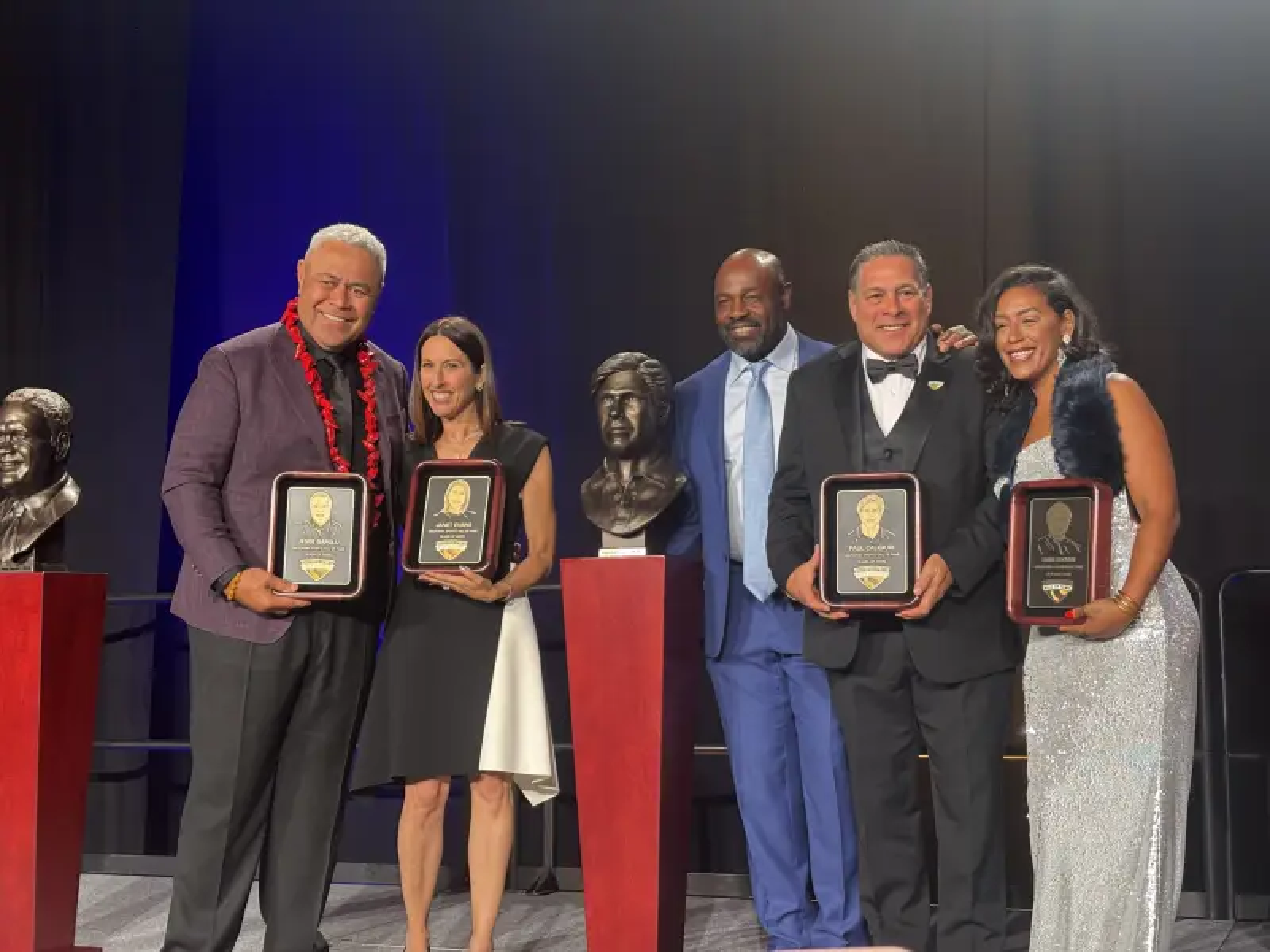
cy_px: 476
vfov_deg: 28.0
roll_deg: +1.3
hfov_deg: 36.8
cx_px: 635
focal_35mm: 52
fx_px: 1908
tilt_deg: +4.8
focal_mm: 5.96
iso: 100
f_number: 1.6
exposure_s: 1/60
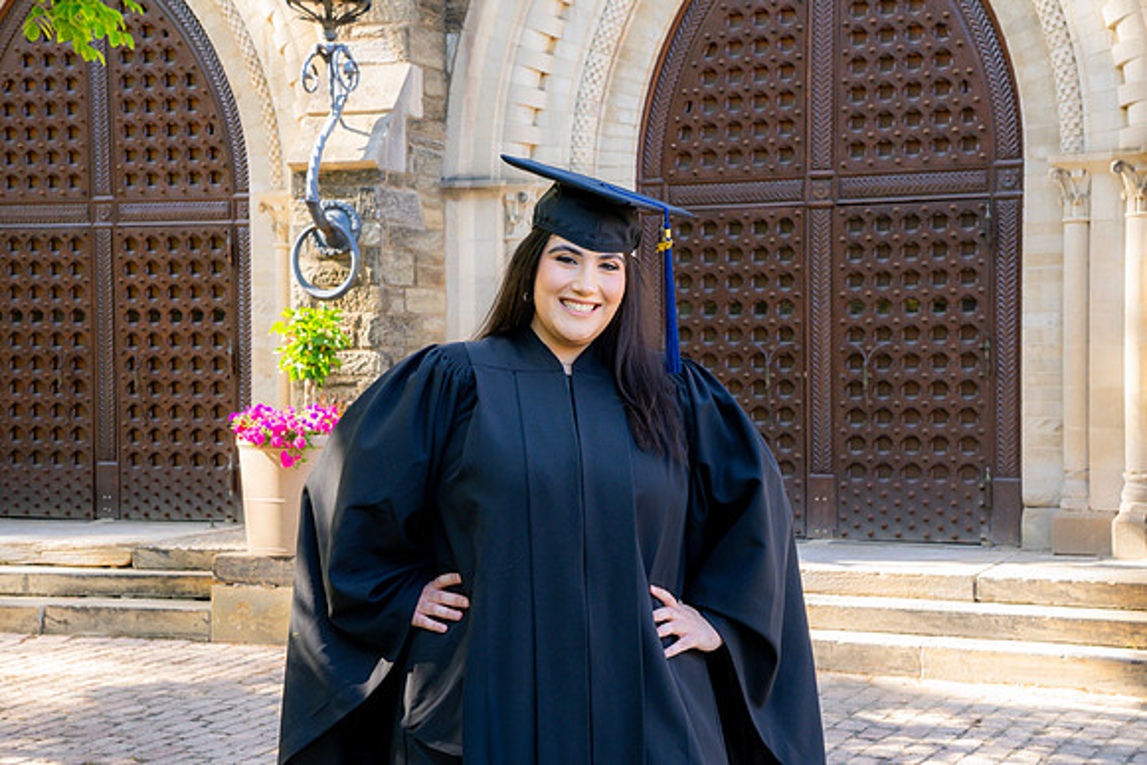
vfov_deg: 21.0
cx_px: 574
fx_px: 2069
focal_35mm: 65
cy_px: 382
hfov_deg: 31.0
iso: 800
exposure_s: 1/60
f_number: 11
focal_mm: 63
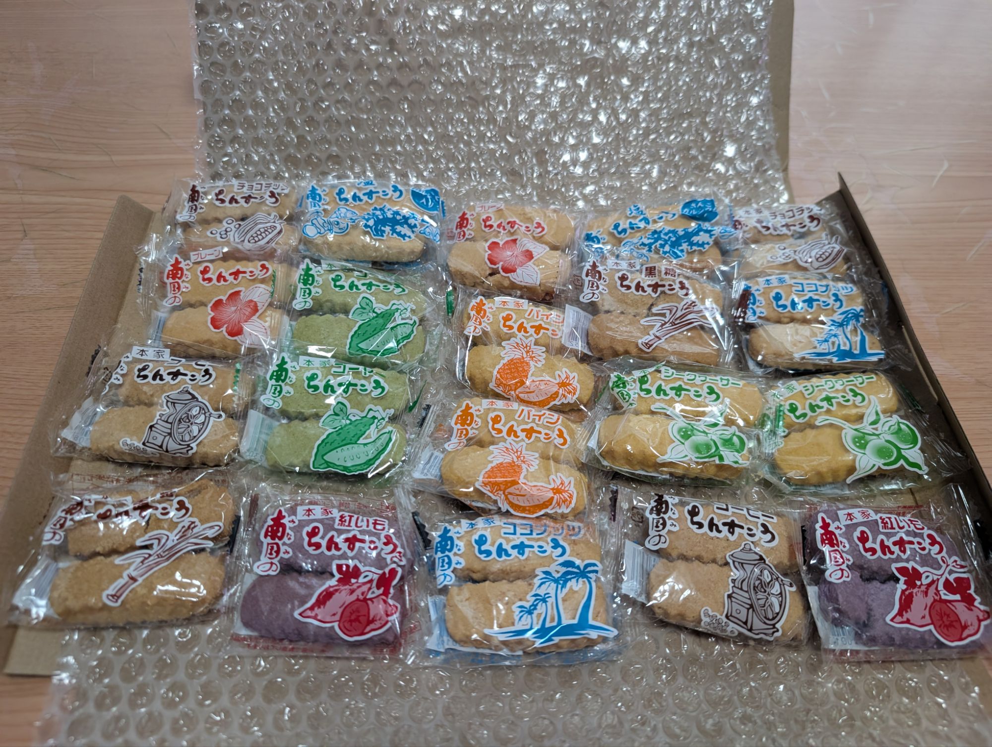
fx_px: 689
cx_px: 496
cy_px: 374
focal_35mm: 24
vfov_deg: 56.9
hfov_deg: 71.5
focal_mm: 6.9
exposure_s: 1/89.5
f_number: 1.68
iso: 620
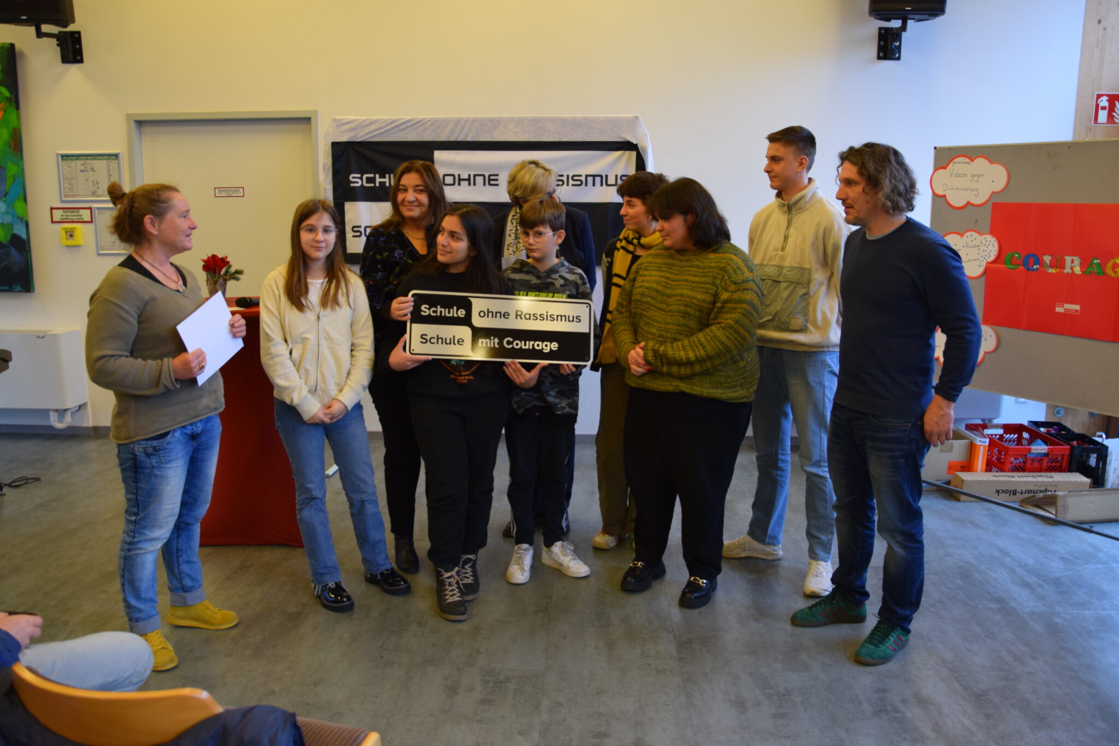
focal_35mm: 27
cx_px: 560
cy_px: 373
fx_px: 839
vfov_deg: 47.9
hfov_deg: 67.4
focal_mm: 18
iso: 640
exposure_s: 1/60
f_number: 4
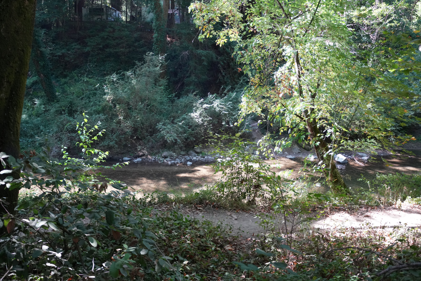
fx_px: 421
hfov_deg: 53.1
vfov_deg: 36.9
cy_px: 140
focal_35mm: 36
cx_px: 210
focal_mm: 36
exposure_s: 1/400
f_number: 4.5
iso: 2000
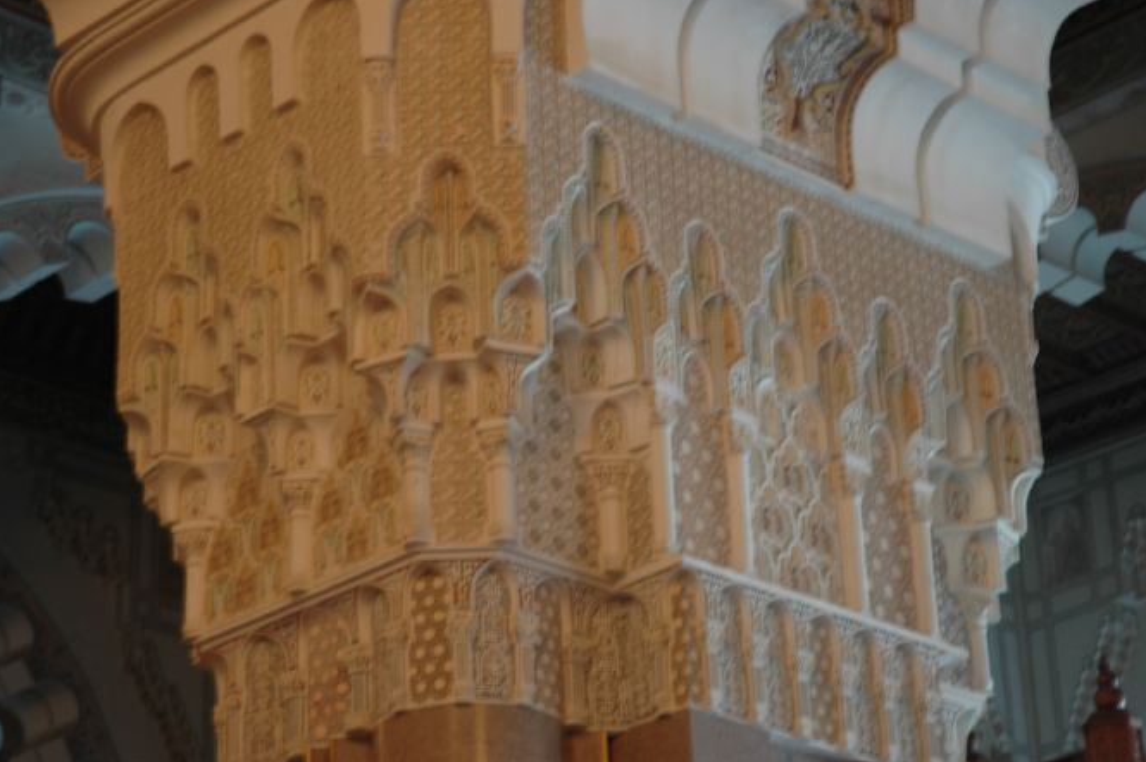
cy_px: 370
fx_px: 3212
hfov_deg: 20.2
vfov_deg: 13.5
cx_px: 517
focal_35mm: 101
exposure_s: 1/2.5
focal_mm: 56
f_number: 4.5
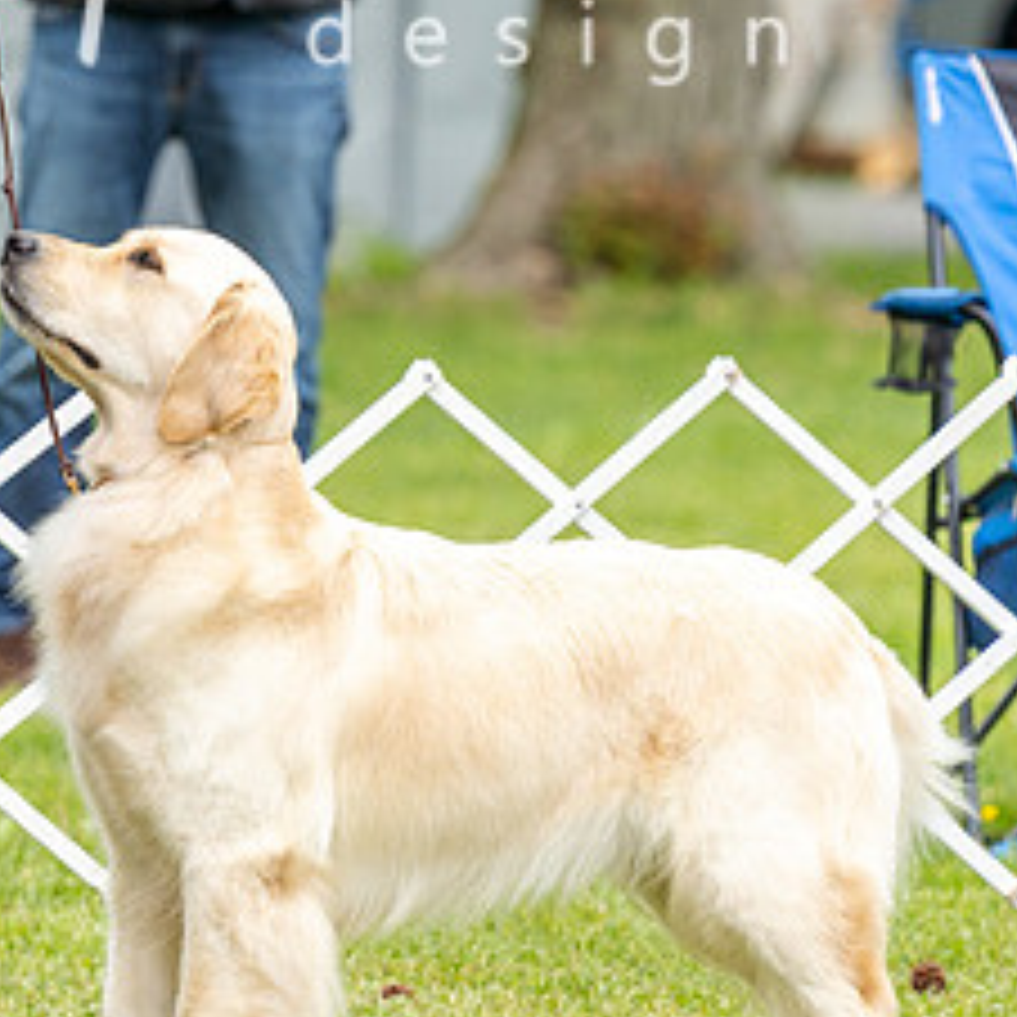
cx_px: 137
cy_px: 198
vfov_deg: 3.4
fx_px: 16885
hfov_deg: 3.4
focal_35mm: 508
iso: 400
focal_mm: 200
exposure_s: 1/640
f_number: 4.5
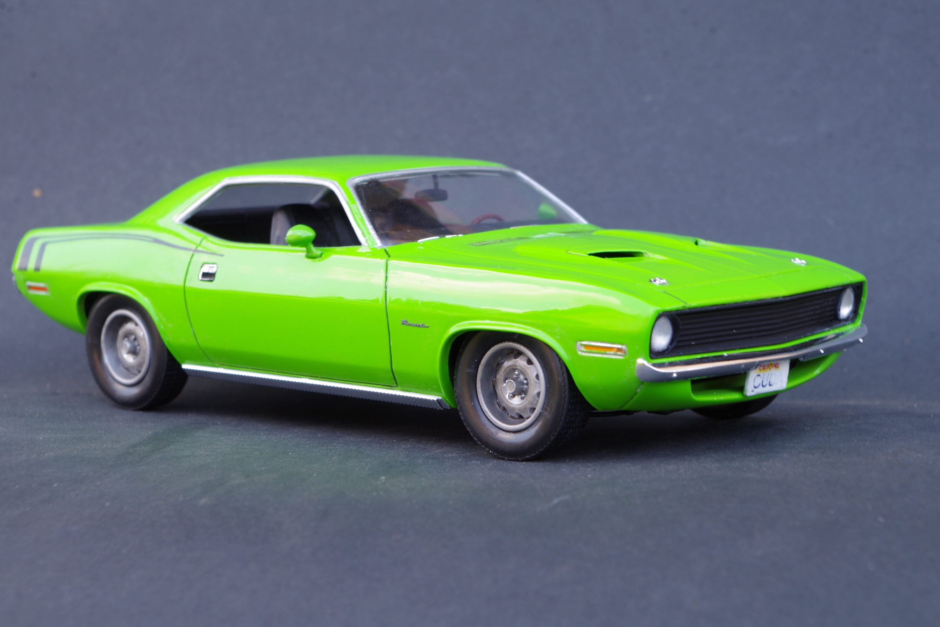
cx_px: 470
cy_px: 314
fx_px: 2141
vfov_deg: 16.7
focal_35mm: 82
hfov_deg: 24.8
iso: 100
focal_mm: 55
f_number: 13
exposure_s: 1/6
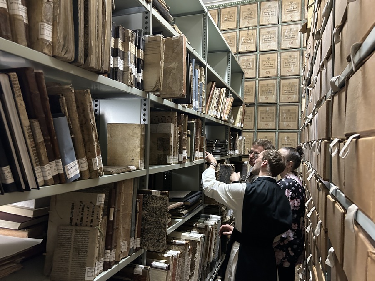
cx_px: 188
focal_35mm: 26
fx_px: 282
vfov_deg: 53.1
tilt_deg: +1.0
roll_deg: -1.1
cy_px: 140
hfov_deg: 67.3
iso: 500
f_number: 1.5
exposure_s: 1/33
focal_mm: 5.7
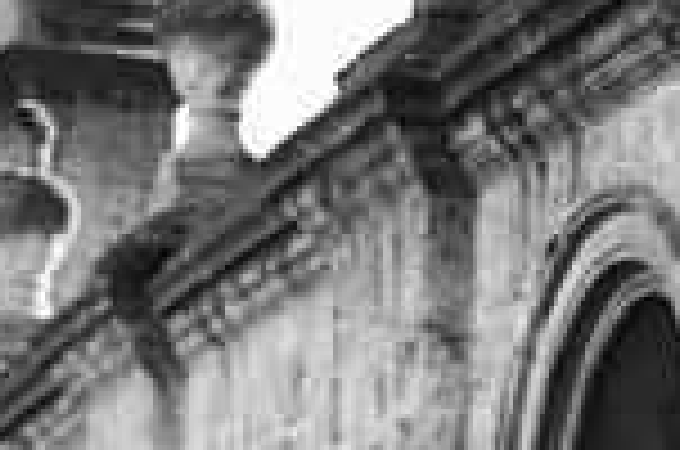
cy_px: 814
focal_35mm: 231
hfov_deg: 8.7
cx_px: 1027
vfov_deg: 5.8
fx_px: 4354
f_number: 2.8
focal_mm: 40
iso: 200
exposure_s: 1/640
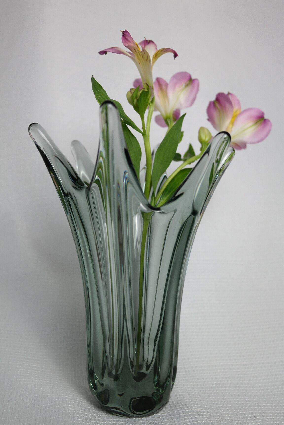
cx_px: 142
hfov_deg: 36.9
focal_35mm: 36
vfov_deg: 53.1
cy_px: 212
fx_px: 426
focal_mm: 24
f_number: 4
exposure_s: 1/80
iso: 200
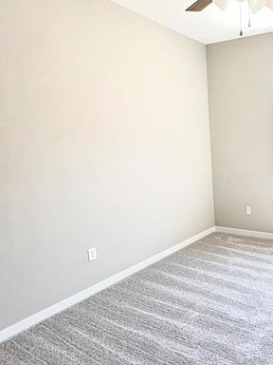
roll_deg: +1.4
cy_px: 181
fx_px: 294
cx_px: 265
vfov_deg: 63.4
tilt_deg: -8.9
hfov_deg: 43.5
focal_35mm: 28
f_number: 2.2
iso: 64
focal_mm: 2.22
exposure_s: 1/453
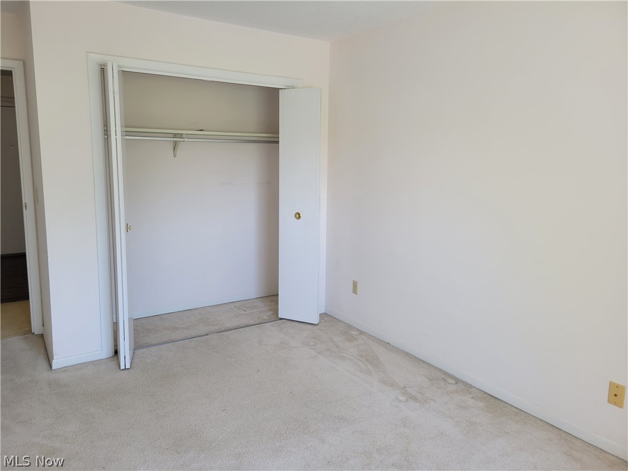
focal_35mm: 26
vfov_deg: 53.1
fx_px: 472
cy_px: 236
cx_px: 314
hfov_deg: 67.3
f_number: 1.8
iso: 125
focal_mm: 5.4
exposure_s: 1/120
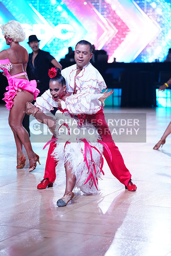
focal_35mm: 95
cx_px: 86
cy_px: 128
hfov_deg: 14.4
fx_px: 676
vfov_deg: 21.5
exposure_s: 1/1000
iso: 1250
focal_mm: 95
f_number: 2.8
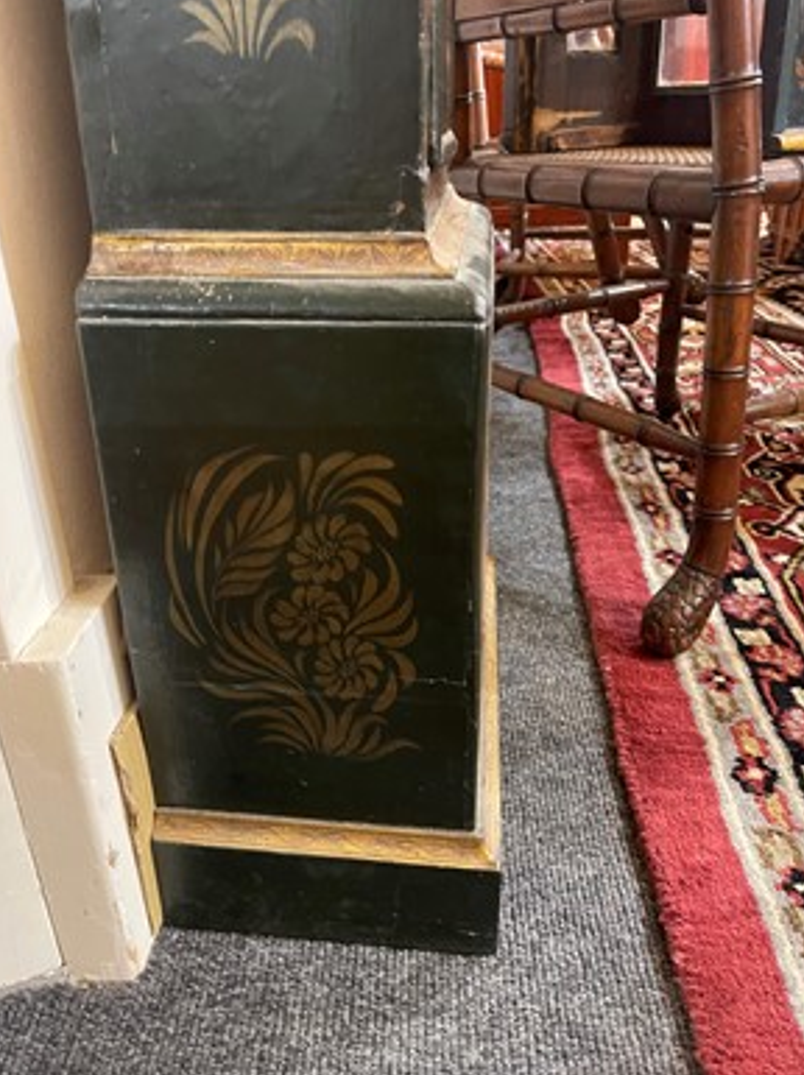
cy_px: 533
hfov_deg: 53.0
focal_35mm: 26
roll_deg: +3.8
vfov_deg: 67.4
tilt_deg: -25.2
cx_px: 391
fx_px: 807
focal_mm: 5.1
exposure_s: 1/33
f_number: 1.6
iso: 640
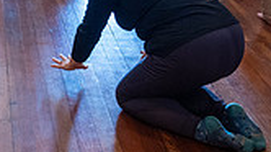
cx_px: -26
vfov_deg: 13.6
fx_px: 632
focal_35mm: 88
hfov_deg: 22.8
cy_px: 18
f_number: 4
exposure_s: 1/125
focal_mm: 24
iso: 3200
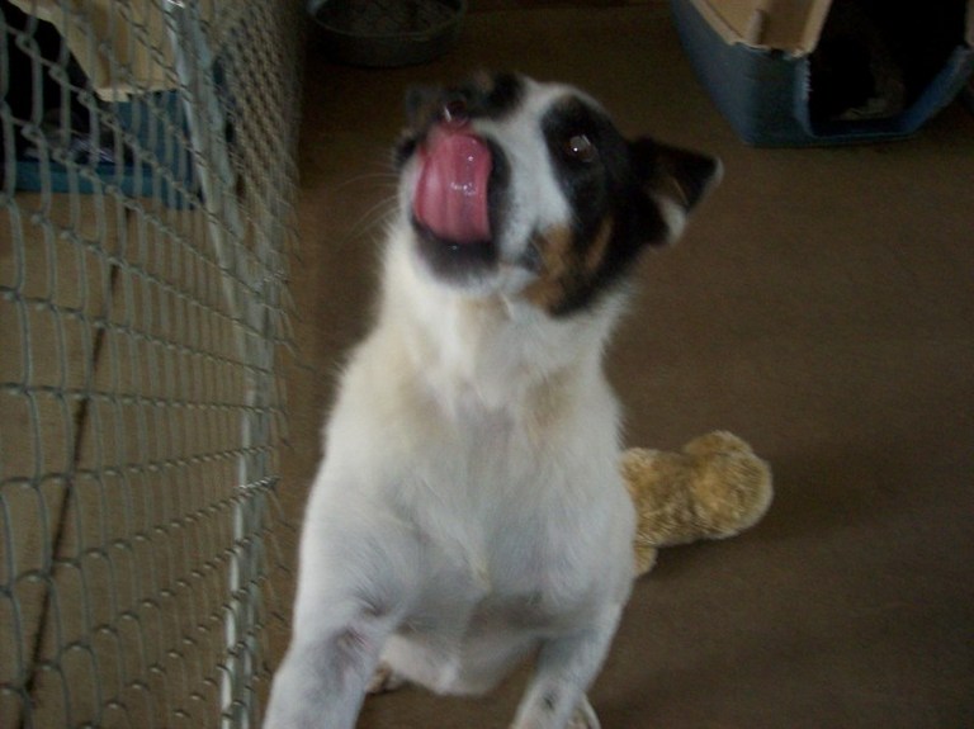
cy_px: 364
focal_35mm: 36
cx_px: 487
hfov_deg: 51.4
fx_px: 1012
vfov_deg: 39.6
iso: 200
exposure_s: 1/64
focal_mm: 6
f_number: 2.7
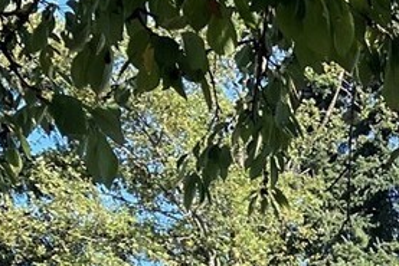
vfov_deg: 9.3
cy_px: 600
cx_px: 694
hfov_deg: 13.7
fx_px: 1497
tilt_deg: +5.9
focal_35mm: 135
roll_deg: -0.9
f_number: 1.6
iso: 32
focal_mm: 5.1
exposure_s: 1/1534
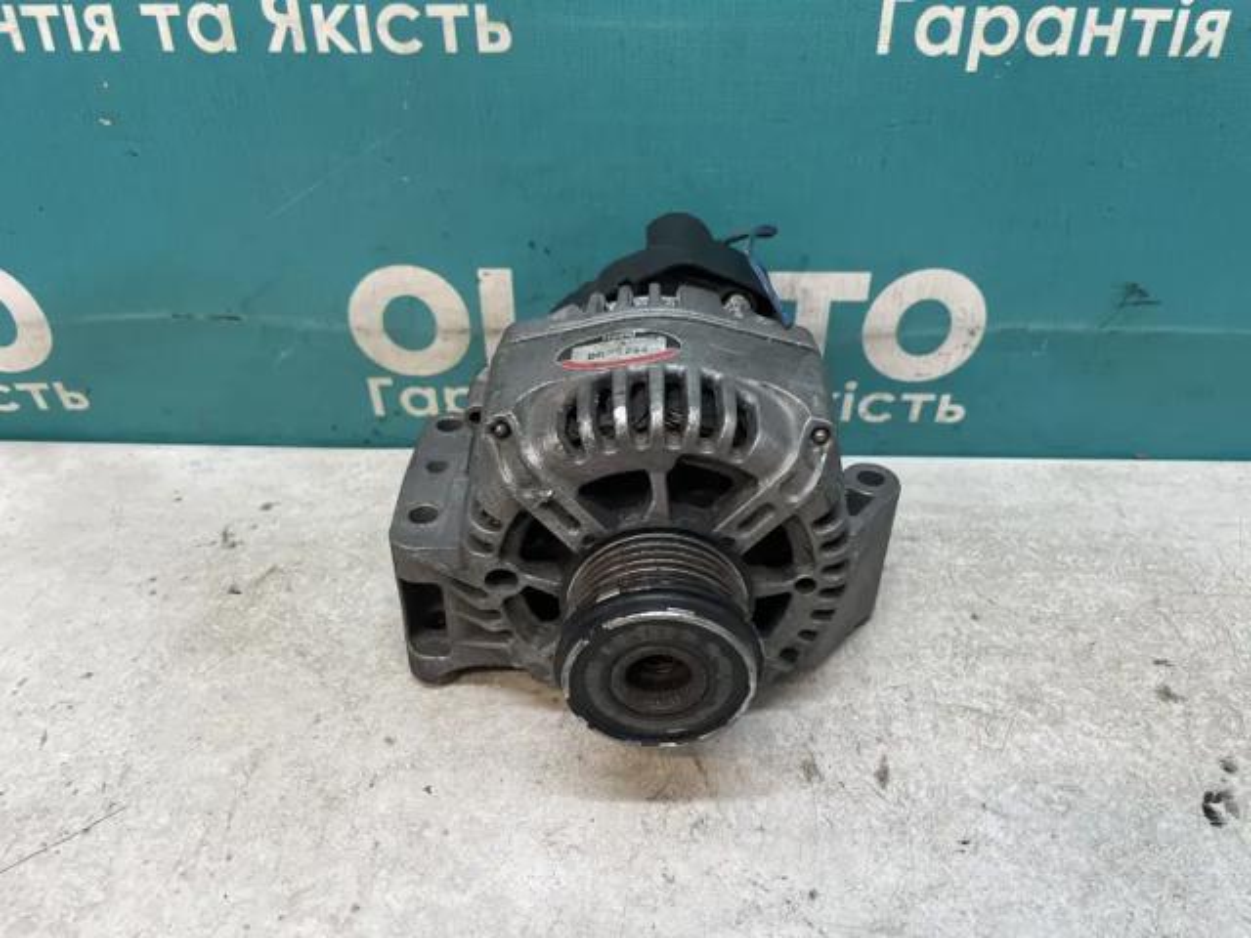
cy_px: 469
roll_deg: +1.7
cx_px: 626
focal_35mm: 26
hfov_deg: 67.3
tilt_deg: -34.1
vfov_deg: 53.1
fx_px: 940
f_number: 1.6
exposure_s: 1/100
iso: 125
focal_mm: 4.2
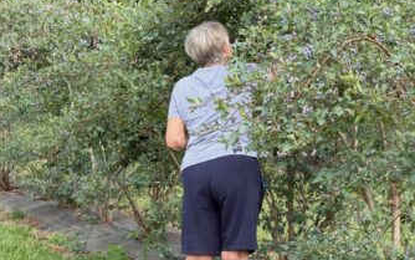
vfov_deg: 9.2
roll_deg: -0.1
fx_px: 1618
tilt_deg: +0.2
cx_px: 209
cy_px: 104
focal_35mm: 143
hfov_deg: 14.6
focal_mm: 16.89
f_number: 2.8
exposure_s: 1/224
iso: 50
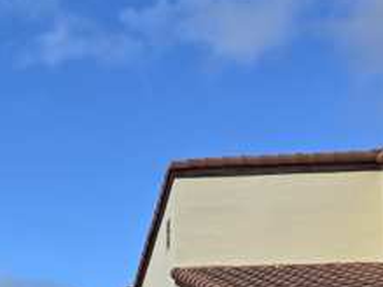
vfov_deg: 16.6
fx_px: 929
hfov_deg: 19.8
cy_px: 374
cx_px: -212
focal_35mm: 84
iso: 25
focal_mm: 5.4
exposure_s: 1/1099
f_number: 1.8
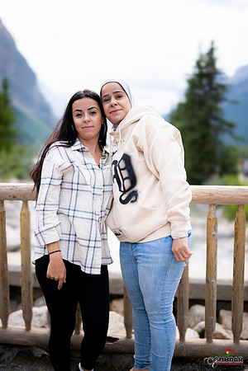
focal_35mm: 35
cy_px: 186
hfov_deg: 37.9
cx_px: 124
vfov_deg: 54.4
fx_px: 362
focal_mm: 35
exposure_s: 1/8000
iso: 200
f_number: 1.2
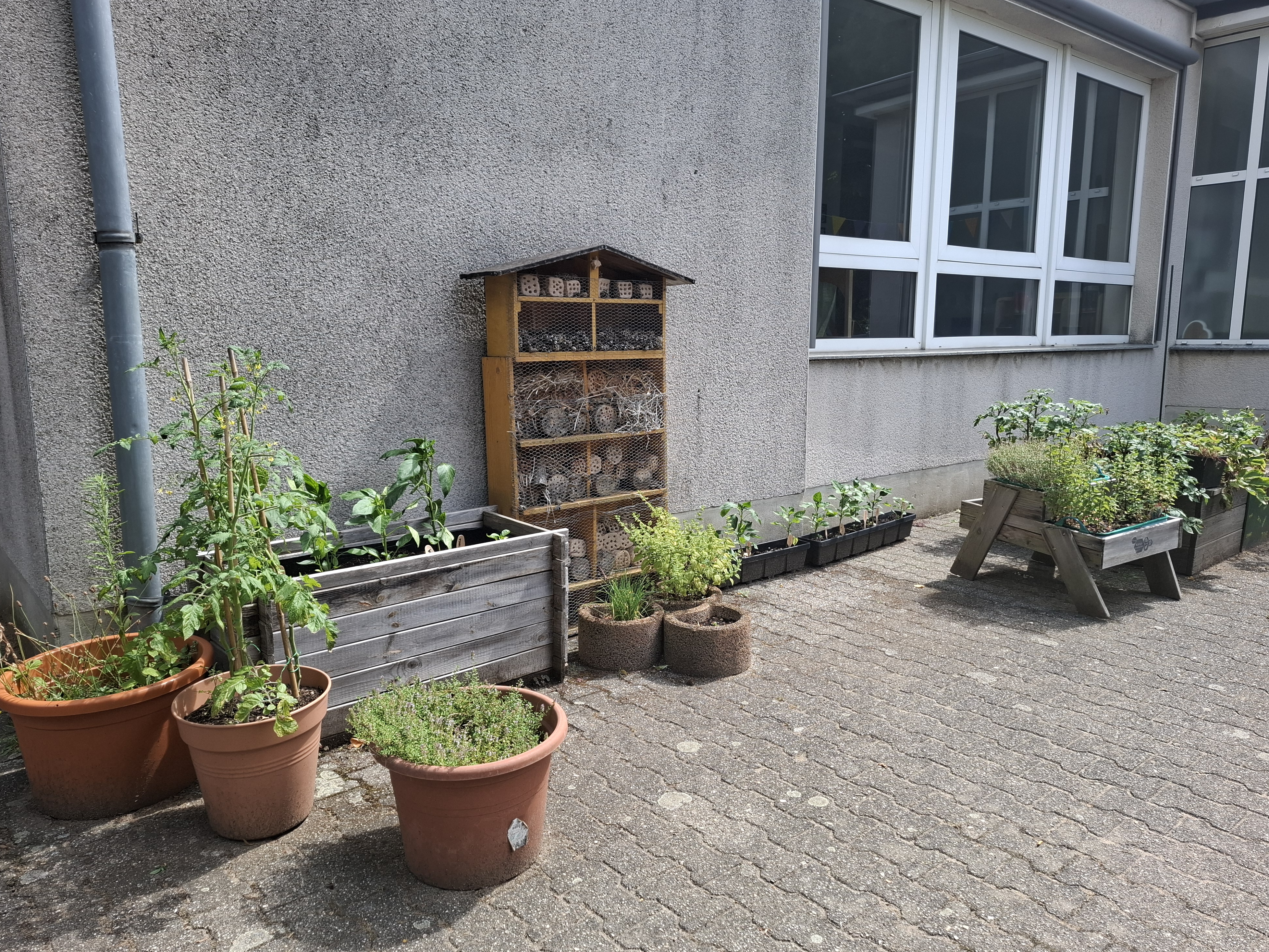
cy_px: 483
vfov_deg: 56.8
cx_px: 633
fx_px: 880
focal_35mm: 24
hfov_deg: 71.6
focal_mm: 5.54
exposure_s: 1/413
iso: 50
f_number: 1.8
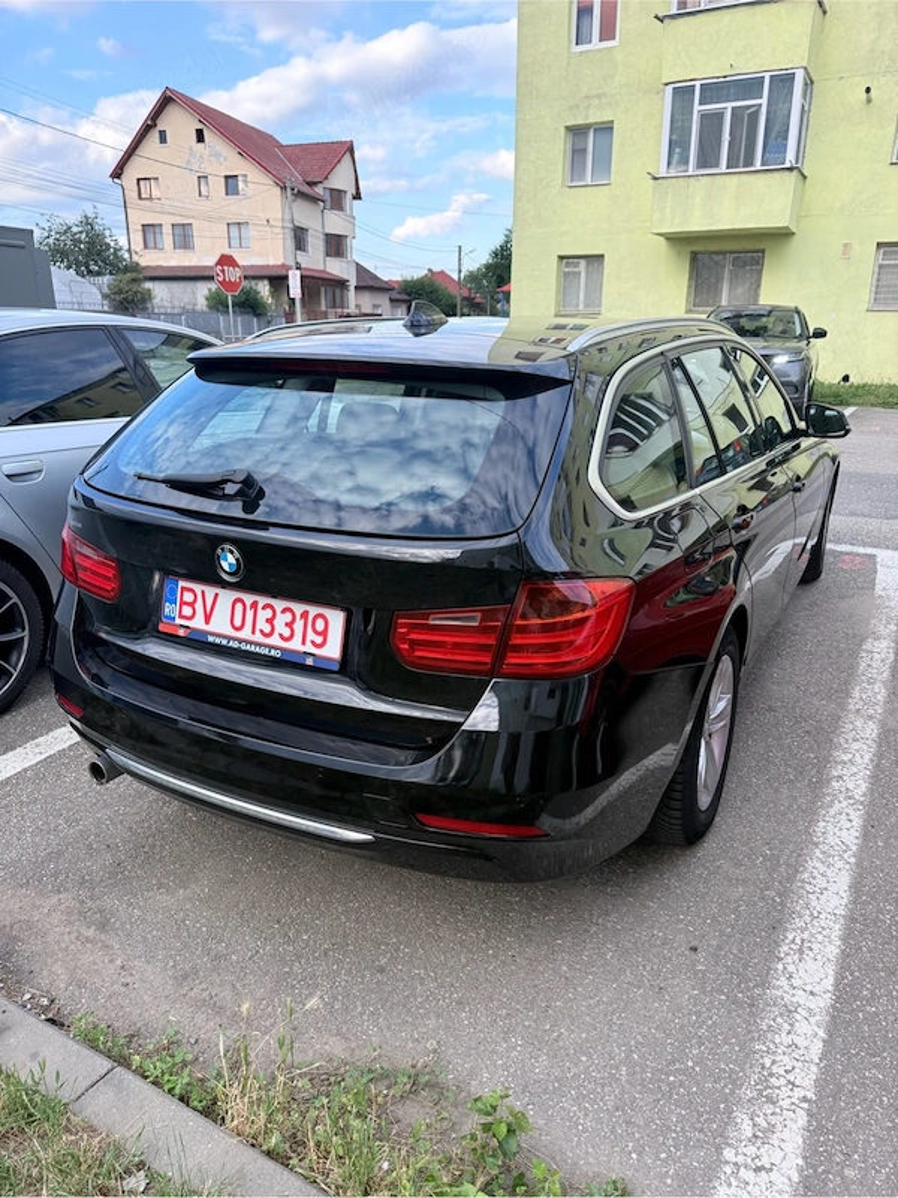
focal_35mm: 24
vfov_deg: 71.6
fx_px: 830
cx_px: 449
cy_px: 599
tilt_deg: -16.9
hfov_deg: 56.8
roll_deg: -0.3
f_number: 1.78
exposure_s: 1/788
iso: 100
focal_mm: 6.76
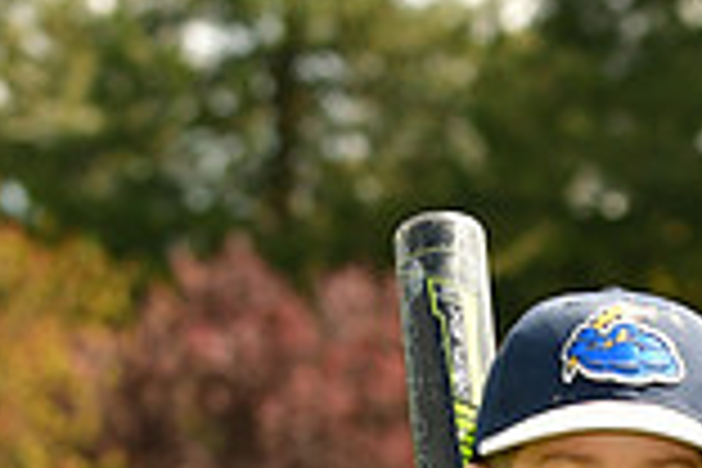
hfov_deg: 4.3
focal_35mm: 479
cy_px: 844
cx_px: 1062
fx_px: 9340
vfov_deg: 2.9
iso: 200
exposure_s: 1/640
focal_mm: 86
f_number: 5
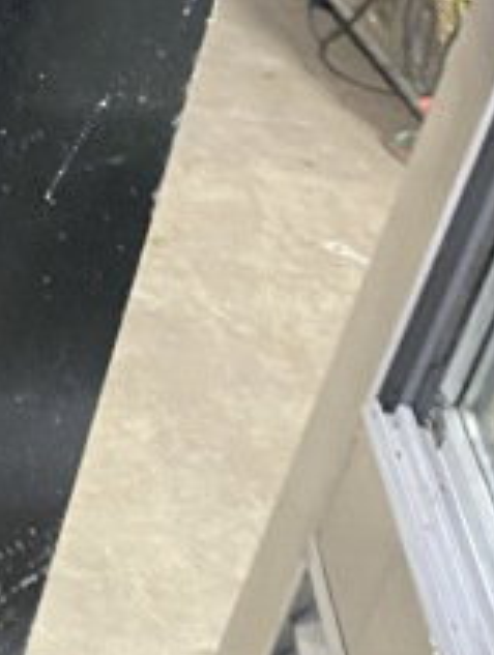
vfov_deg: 19.1
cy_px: 638
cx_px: -364
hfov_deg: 13.5
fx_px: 1897
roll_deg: -10.7
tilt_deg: -38.2
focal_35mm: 100
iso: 500
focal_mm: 4.25
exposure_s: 1/45
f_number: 1.8
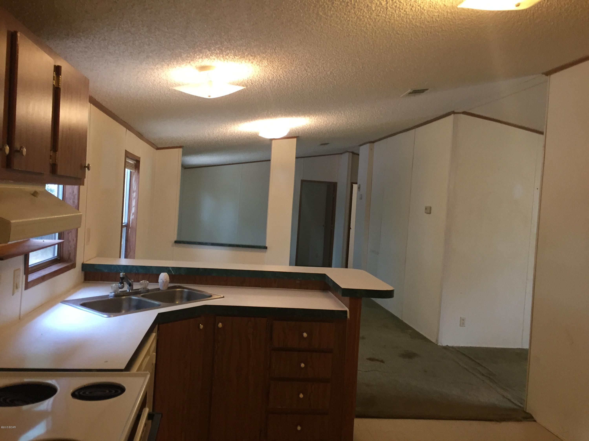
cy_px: 220
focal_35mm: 29
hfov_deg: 61.7
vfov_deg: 48.2
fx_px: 493
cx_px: 294
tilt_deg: -0.4
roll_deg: -4.4
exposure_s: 1/30
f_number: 2.2
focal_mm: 4.15
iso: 125
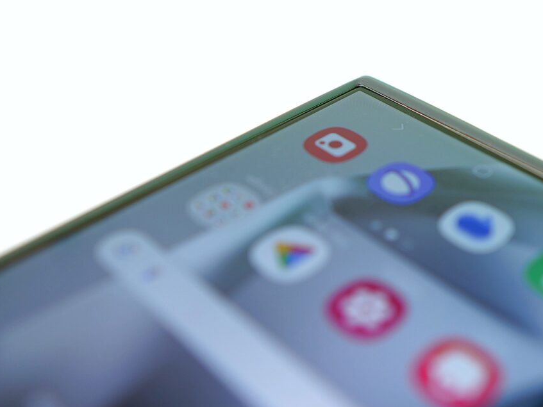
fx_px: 753
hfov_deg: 39.0
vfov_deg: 30.0
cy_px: 130
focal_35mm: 48
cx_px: 380
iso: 200
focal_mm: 16
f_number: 1.8
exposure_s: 1/100
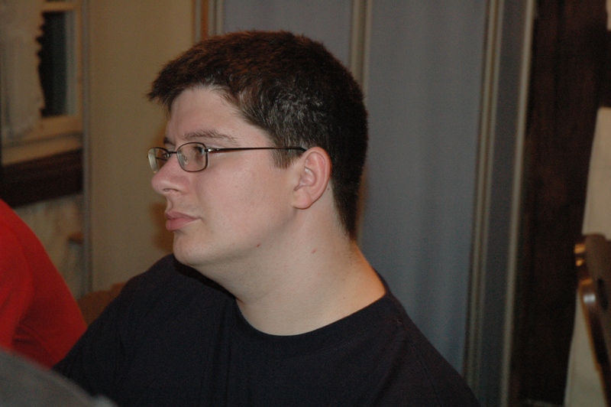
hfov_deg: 27.0
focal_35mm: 75
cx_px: 306
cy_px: 204
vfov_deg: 18.2
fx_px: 1272
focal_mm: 50
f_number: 5
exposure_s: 1/60
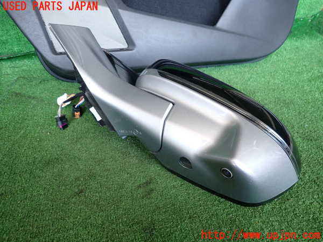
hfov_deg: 69.4
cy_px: 121
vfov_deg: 54.9
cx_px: 162
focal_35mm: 25
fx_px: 233
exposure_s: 1/60
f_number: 2
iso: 200
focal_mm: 4.5
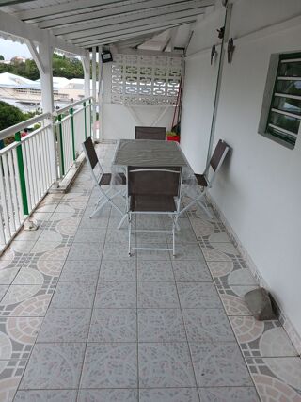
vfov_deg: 65.3
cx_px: 150
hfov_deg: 51.3
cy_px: 201
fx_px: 313
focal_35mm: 27
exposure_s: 1/102
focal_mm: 3.98
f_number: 1.8
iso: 20
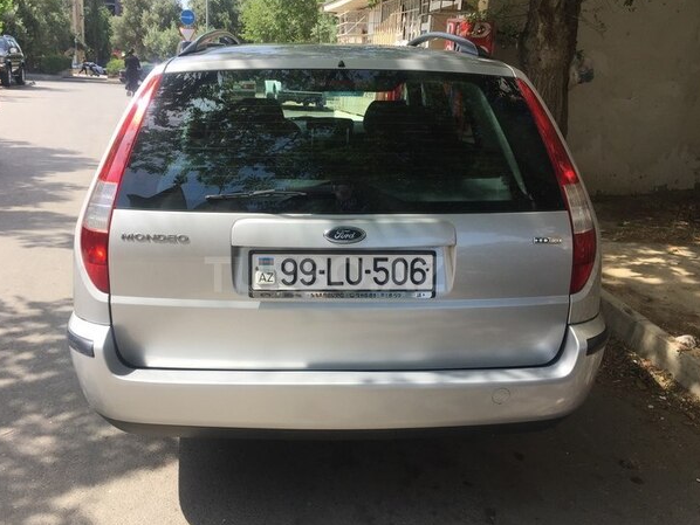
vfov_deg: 44.2
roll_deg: -4.3
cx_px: 324
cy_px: 274
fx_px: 647
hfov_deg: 56.7
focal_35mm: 32
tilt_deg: -15.1
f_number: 2.2
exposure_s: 1/989
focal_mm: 4.15
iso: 32
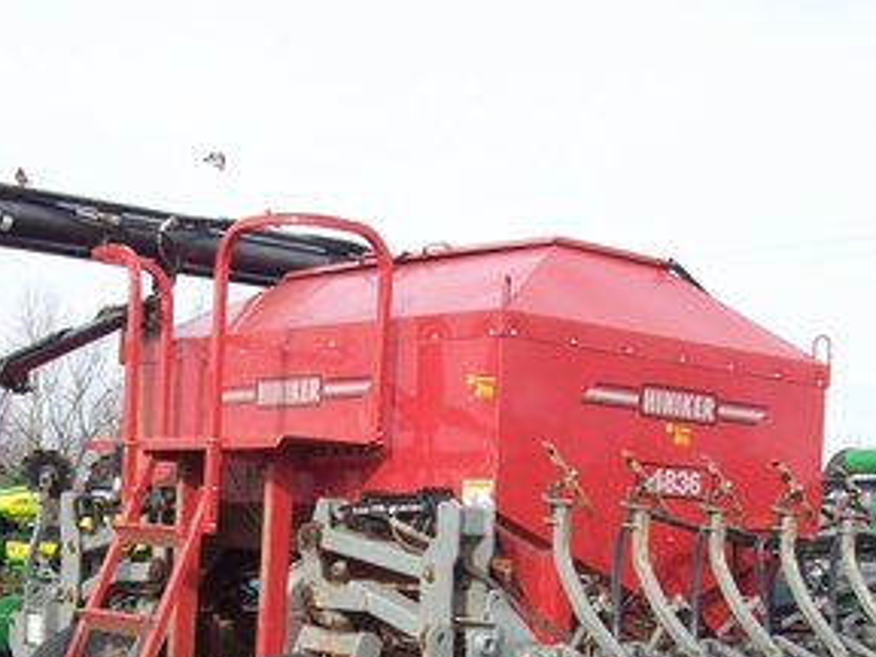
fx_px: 1721
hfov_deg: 28.4
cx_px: 313
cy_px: 569
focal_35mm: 68
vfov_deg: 21.2
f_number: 2.7
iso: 80
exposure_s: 1/547
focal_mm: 6
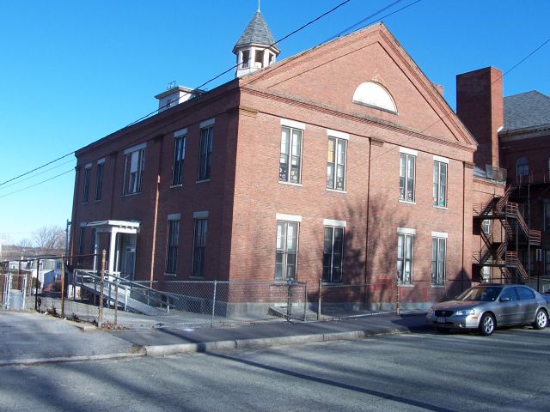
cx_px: 275
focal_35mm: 35
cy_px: 206
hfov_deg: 52.6
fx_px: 556
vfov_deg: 40.7
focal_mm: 6
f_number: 4
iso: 80
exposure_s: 1/350
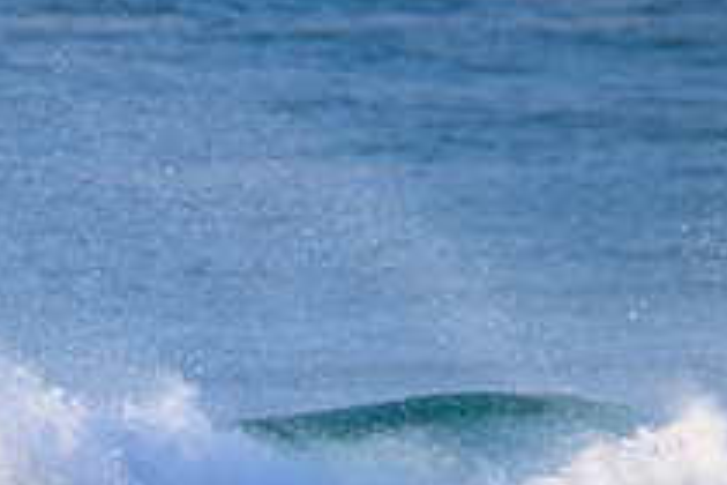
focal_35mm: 2212
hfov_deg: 0.9
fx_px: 44667
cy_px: 605
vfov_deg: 0.6
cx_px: -197
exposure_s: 1/2000
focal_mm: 800
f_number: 11
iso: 2500
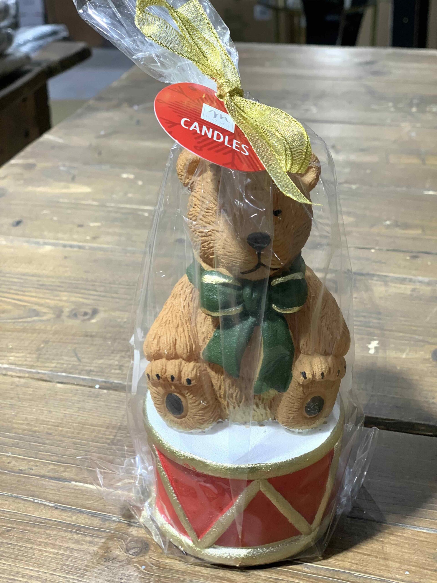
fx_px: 875
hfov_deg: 28.0
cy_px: 292
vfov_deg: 36.8
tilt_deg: -28.5
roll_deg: +2.0
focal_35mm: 52
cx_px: 218
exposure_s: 1/50
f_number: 2.4
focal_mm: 6
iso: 100
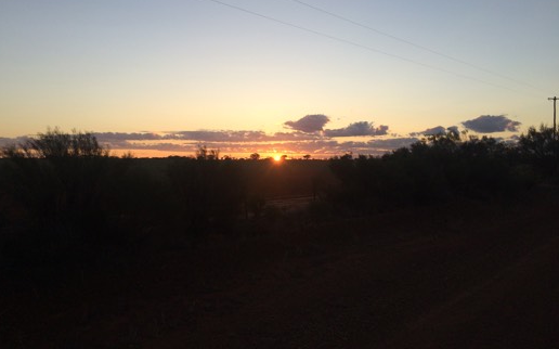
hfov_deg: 61.3
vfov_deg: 40.5
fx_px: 472
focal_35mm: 31
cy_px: 161
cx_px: 278
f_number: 2.2
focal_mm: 4.15
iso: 32
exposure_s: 1/720
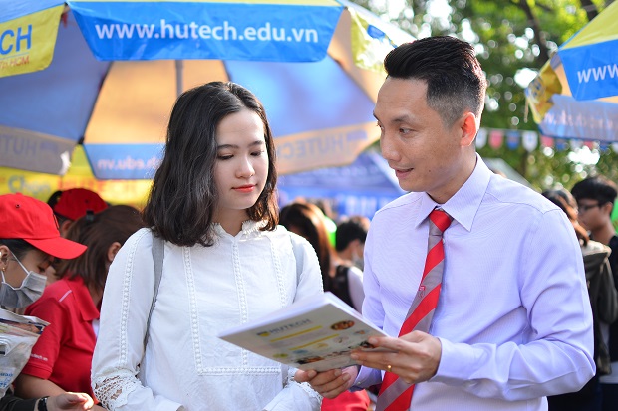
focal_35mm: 52
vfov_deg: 25.7
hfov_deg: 37.9
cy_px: 206
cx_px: 309
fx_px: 901
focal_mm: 35
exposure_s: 1/640
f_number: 1.8
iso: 200
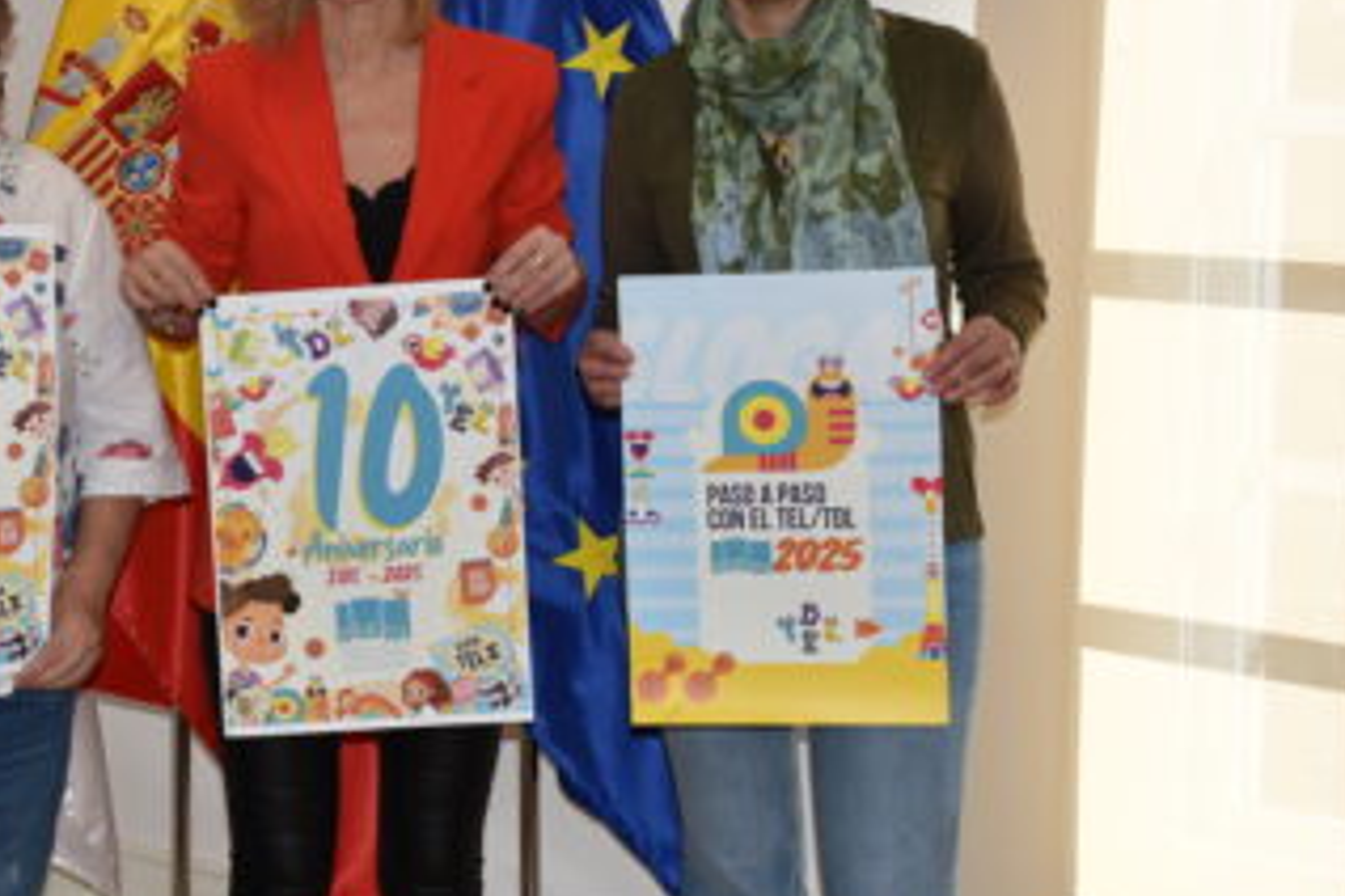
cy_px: 309
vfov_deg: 16.0
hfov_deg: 23.3
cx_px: 131
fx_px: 3175
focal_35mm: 85
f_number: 5.6
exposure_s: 1/125
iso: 180
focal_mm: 30
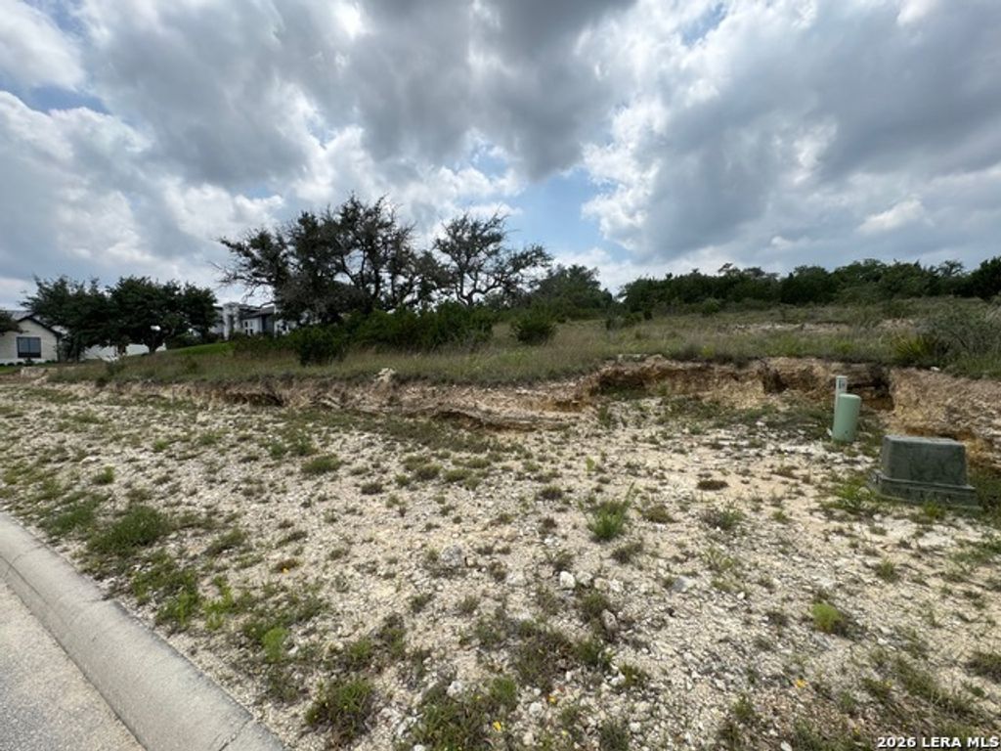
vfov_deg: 85.7
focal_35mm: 14
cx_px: 500
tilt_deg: -1.6
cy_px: 376
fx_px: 405
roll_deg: +0.8
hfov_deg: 102.1
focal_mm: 2.22
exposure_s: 1/1567
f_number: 2.2
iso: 50
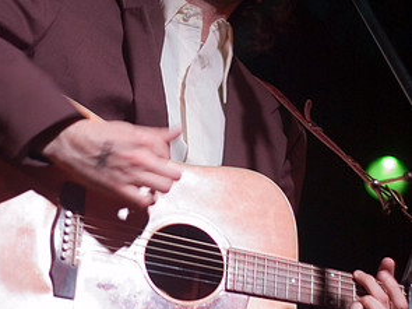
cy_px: 124
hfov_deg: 17.9
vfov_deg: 13.4
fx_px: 1309
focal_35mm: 110
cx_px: 205
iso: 800
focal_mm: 50
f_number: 2.2
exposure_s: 1/40
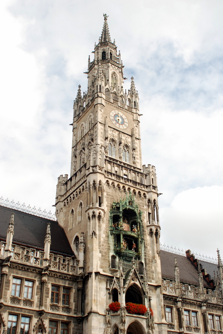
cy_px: 167
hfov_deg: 32.0
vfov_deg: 46.3
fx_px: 389
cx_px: 112
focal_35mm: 42
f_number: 7.1
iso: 100
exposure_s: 1/200
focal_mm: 28
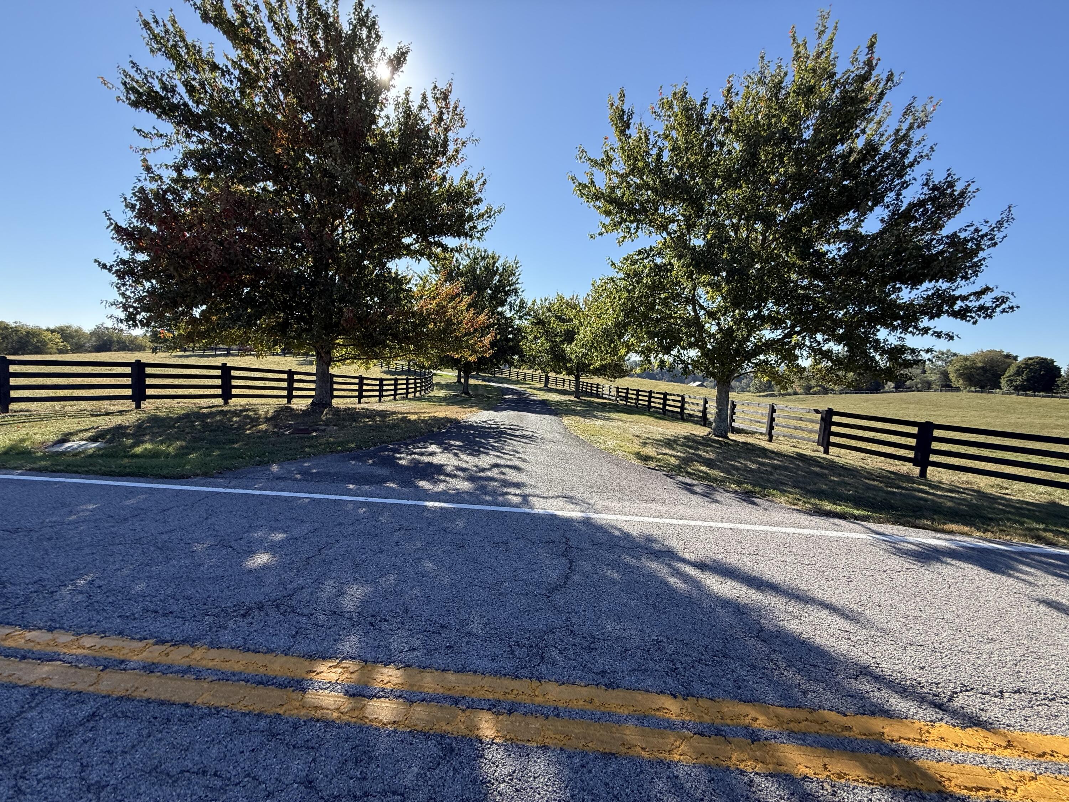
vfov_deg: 85.7
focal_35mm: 14
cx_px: 534
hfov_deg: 102.1
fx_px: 432
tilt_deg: -4.9
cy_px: 401
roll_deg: -3.5
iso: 64
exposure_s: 1/876
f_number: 2.2
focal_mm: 2.22
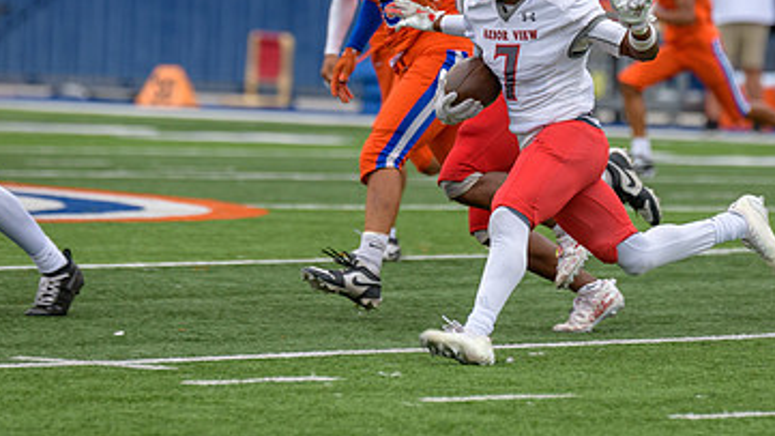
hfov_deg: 4.7
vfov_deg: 2.7
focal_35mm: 455
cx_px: 457
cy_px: 29
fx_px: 9350
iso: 280
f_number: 3.5
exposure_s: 1/800
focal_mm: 270
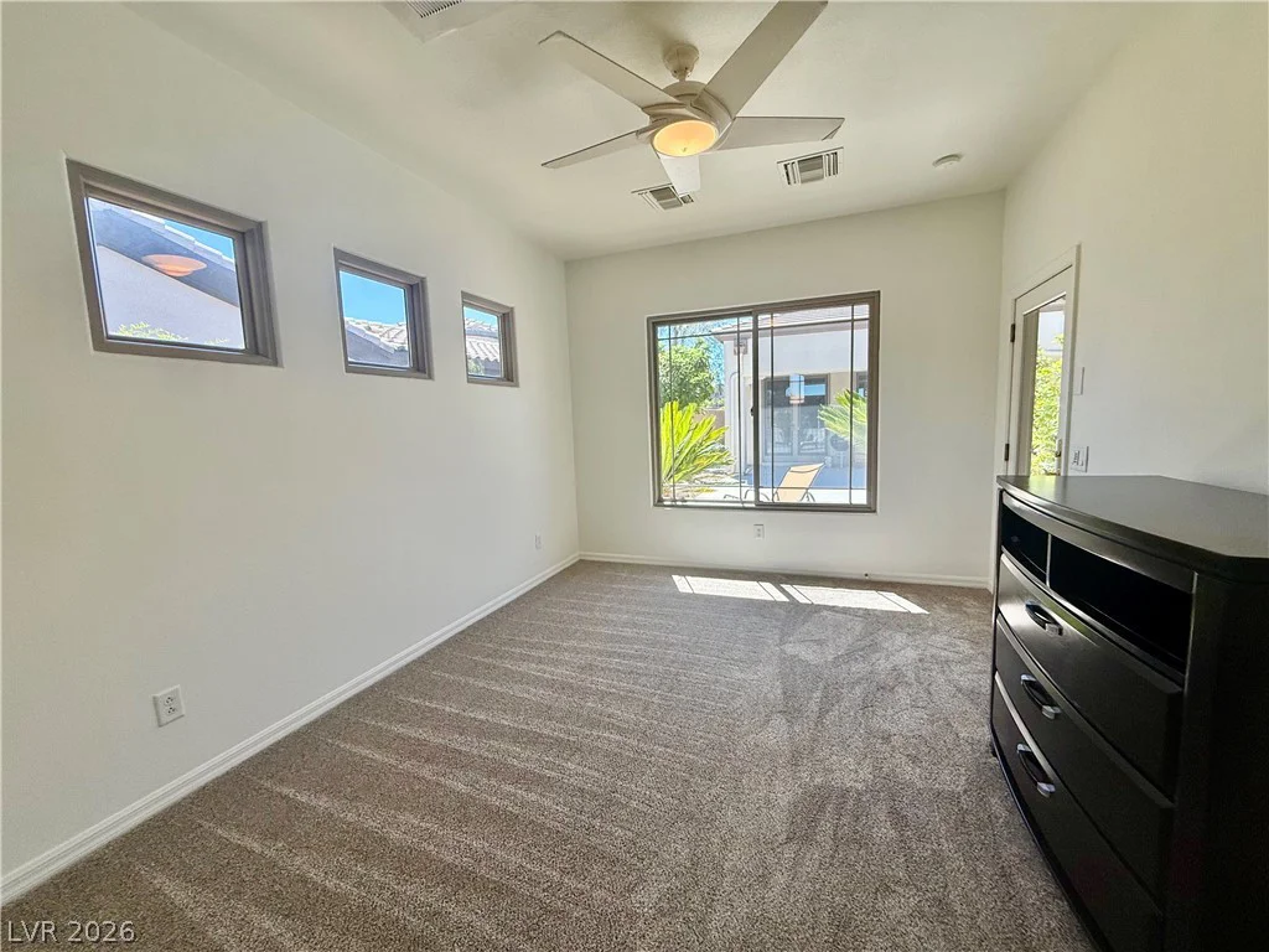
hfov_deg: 102.1
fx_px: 513
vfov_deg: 85.7
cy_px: 476
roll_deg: +1.7
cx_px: 634
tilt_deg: -5.9
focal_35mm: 14
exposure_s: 1/154
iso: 64
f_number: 2.2
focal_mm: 2.22
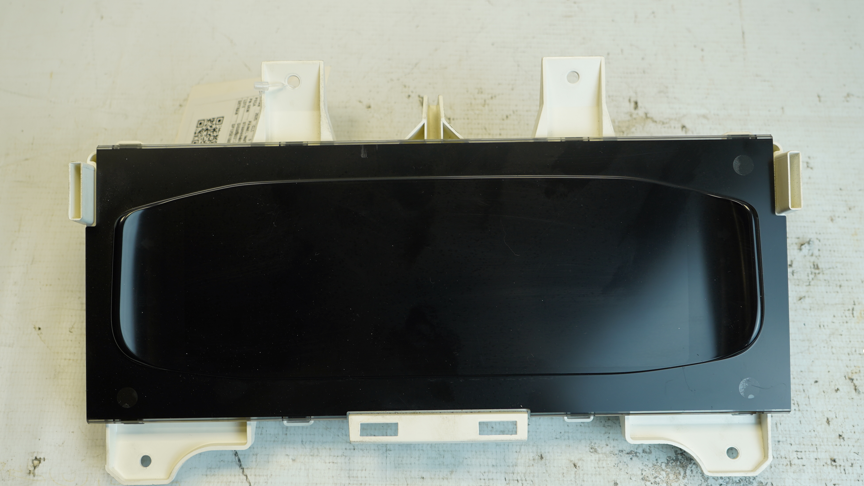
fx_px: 871
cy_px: 284
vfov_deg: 31.1
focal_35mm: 38
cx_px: 431
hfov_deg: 52.8
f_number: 4
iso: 125
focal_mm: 24
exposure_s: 1/60
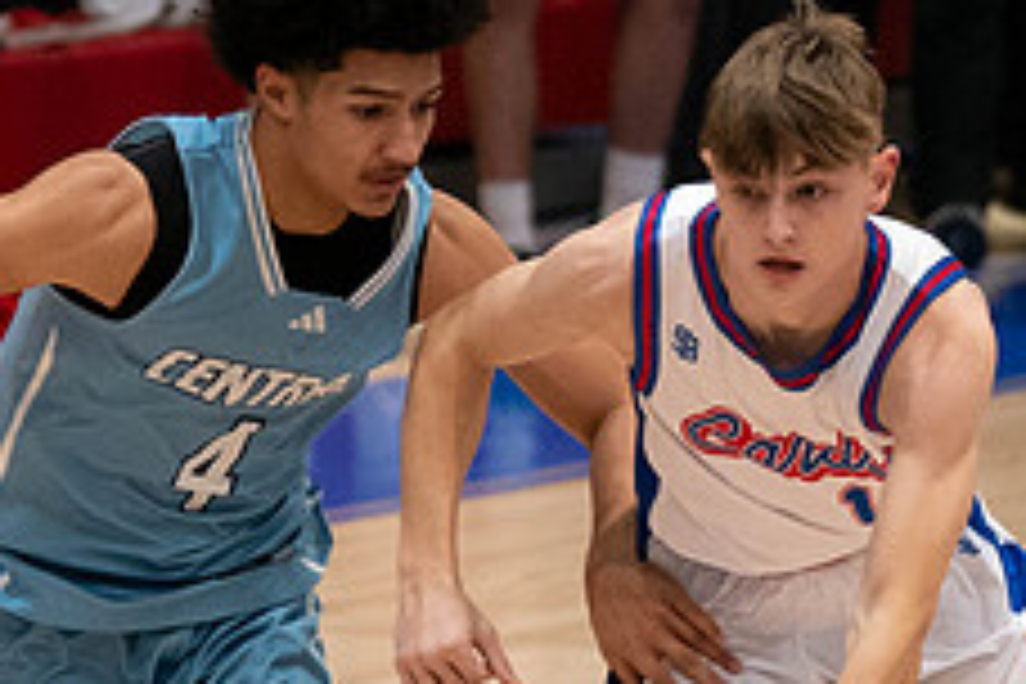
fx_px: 17070
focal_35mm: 599
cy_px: 395
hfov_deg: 3.4
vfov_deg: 2.3
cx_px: 901
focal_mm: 115
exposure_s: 1/1000
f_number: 2.8
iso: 3200
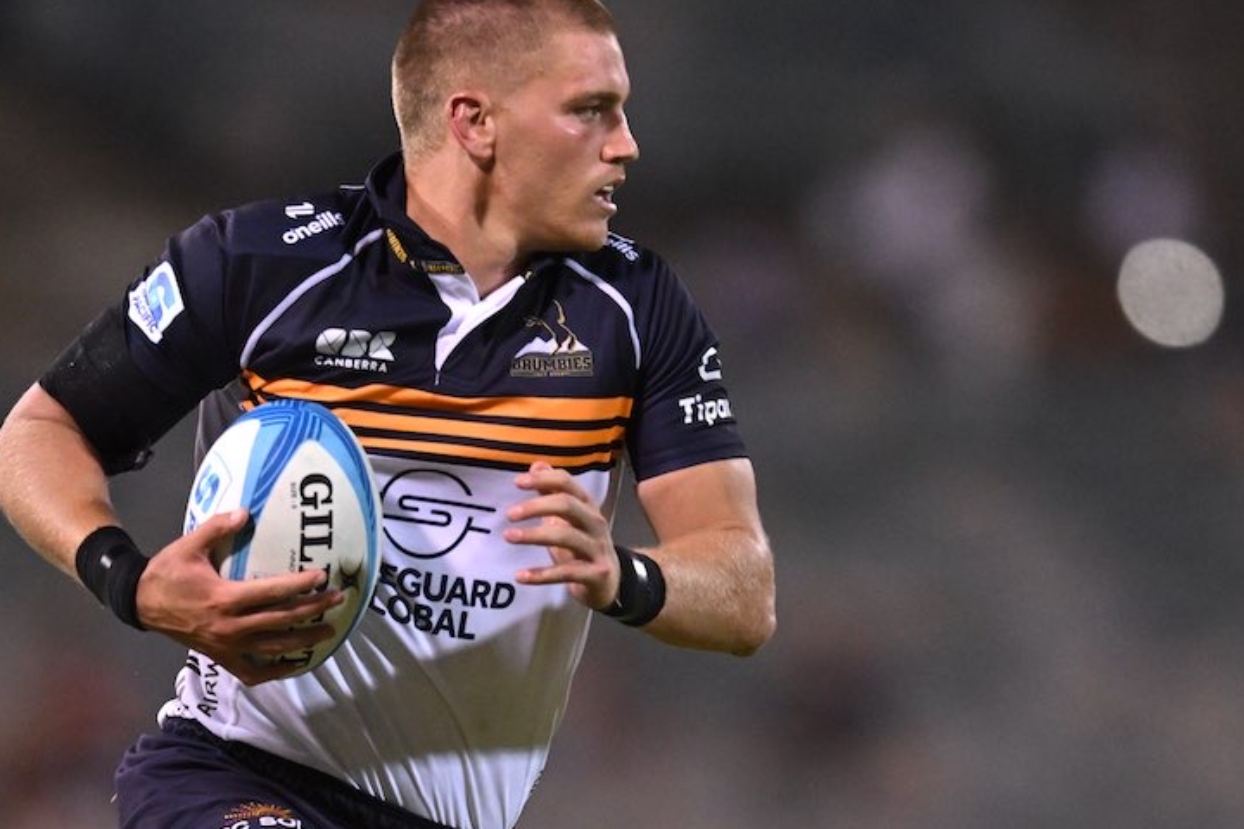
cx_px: 492
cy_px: 370
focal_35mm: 500
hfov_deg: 4.1
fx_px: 17276
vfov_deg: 2.7
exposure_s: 1/1600
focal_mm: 400
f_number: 2.8
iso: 4000
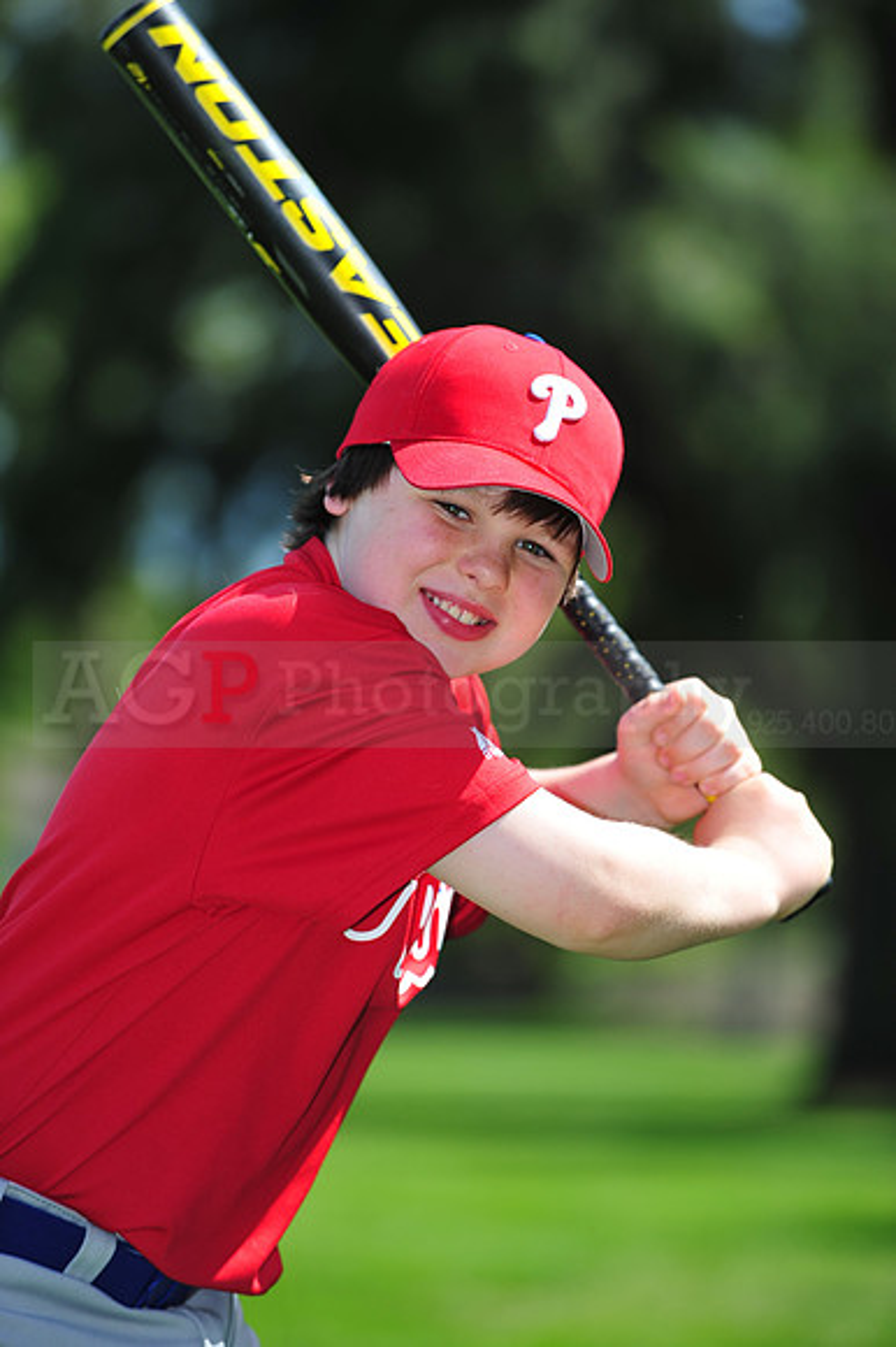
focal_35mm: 200
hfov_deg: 6.9
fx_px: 7475
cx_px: 448
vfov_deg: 10.3
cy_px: 674
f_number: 4.5
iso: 200
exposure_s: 1/800
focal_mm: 200
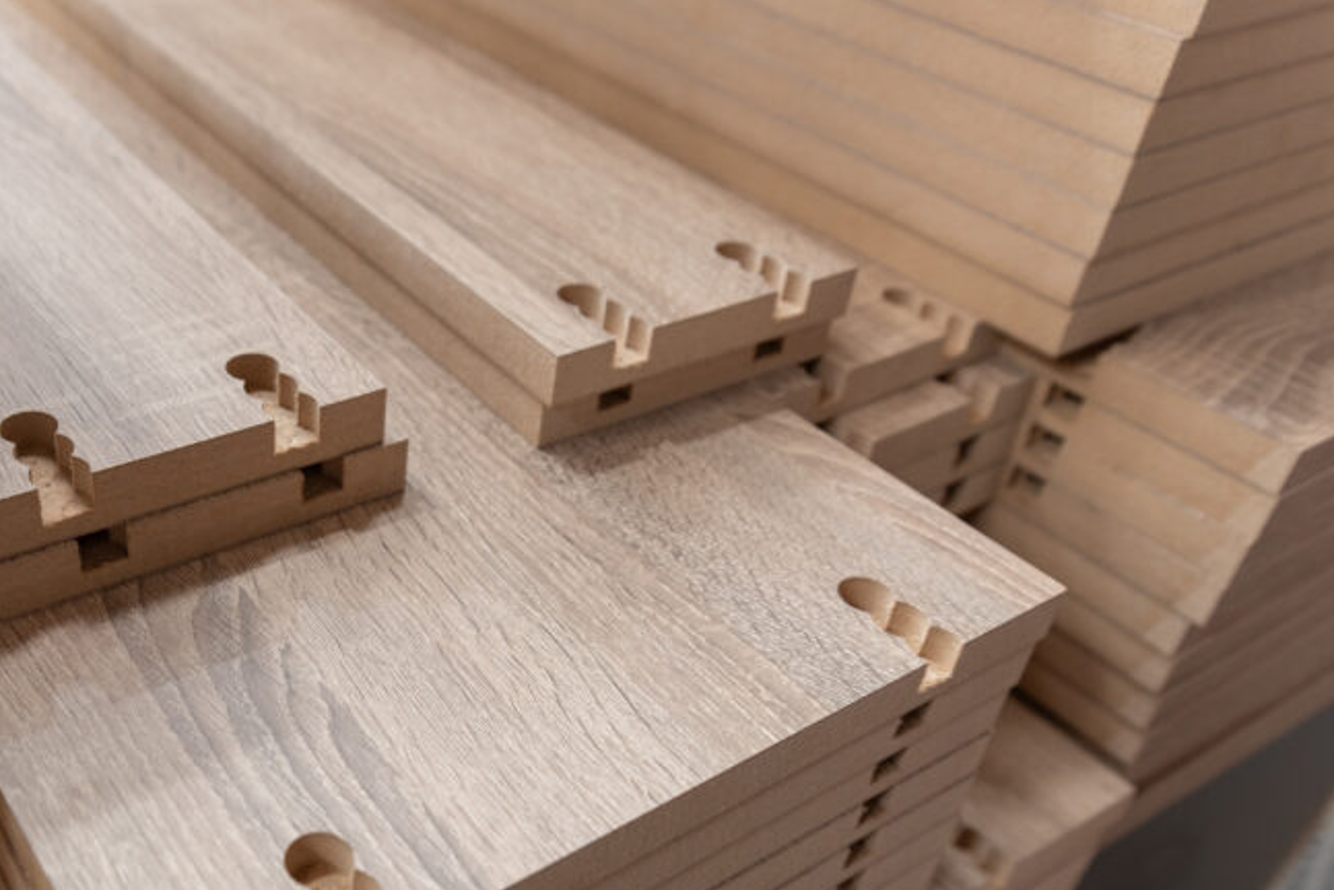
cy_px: 515
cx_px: 375
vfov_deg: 35.0
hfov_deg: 49.2
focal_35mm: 38
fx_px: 1409
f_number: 4
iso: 320
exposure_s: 1/40
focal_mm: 24
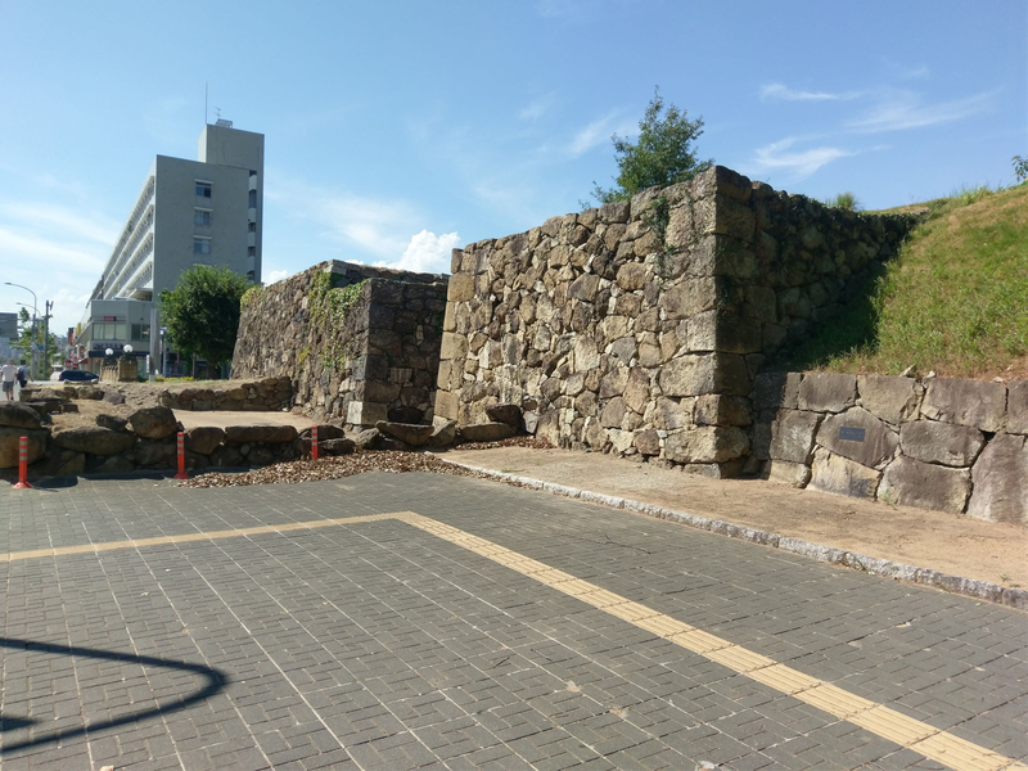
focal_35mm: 26
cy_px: 386
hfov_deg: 67.3
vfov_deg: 53.1
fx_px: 772
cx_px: 514
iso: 100
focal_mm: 4.58
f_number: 1.8
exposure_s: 1/2667
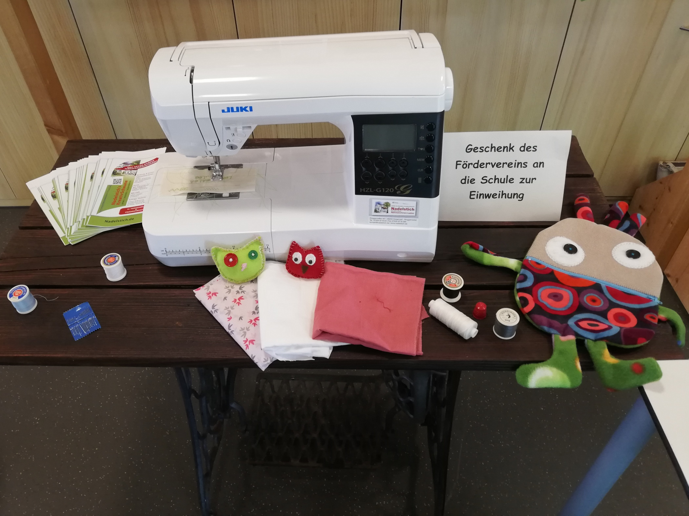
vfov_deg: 53.1
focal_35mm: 26
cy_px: 258
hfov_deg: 67.3
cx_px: 344
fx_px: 518
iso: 320
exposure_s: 1/33.3
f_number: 2.2
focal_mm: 3.81
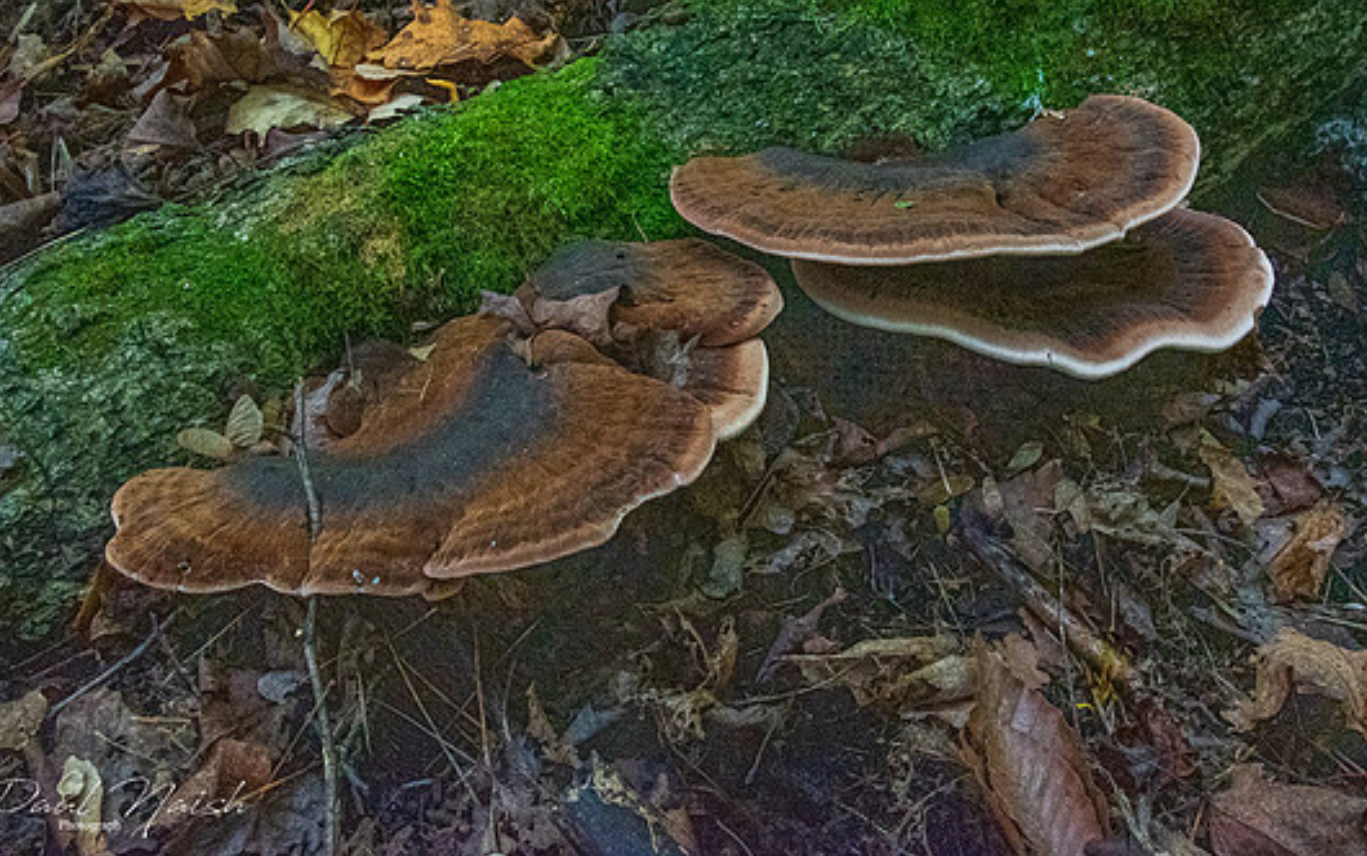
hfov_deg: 55.2
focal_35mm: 35
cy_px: 301
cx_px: 764
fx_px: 1305
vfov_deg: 36.0
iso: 8000
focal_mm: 28
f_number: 20
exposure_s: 1/100
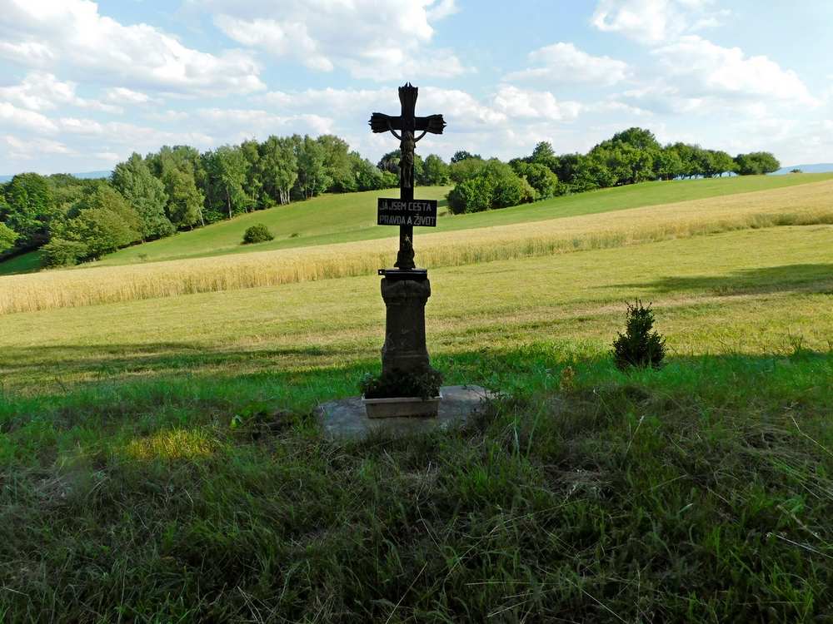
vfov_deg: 58.9
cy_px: 312
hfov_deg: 73.9
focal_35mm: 23
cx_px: 416
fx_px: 553
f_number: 3
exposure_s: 1/1250
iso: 125
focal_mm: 4
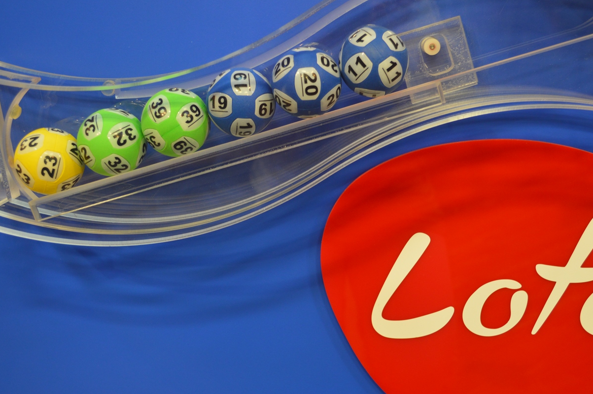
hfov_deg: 43.5
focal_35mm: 45
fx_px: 741
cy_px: 210
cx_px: 348
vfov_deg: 29.8
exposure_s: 1/25
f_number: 4
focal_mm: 24
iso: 400
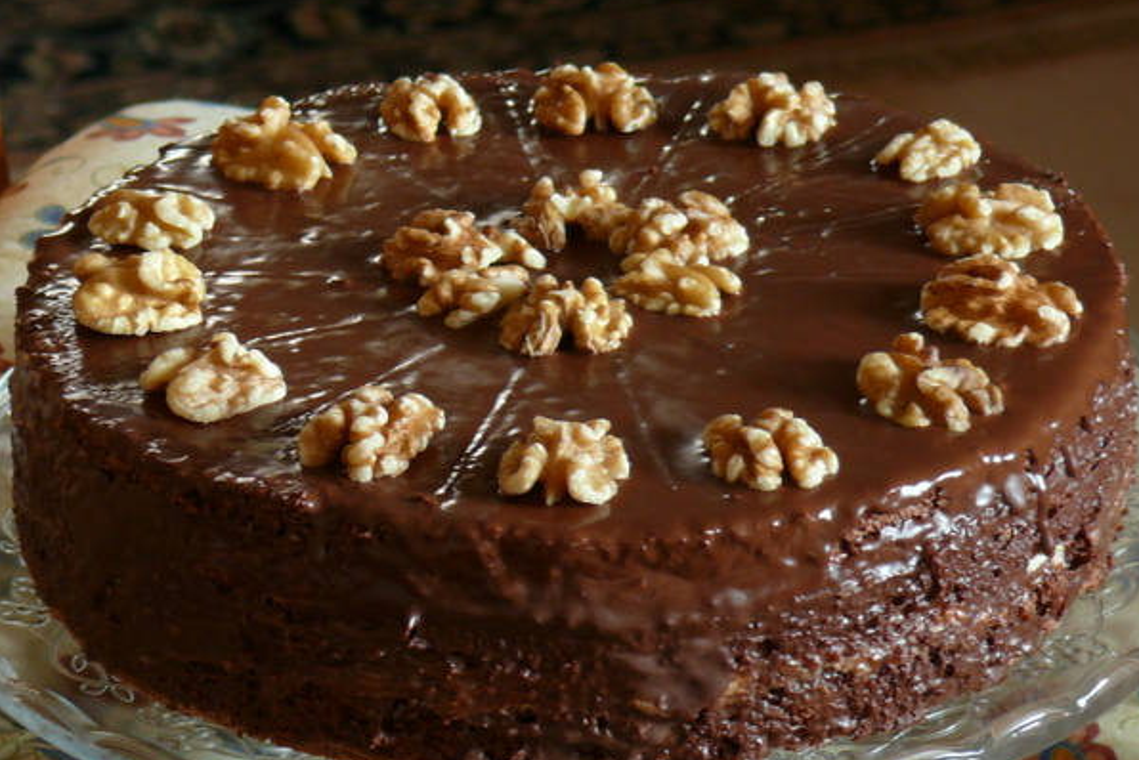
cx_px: 571
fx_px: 7154
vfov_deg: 6.1
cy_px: 372
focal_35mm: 226
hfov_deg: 9.1
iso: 100
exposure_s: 1.3
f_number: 3.6
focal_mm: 25.6
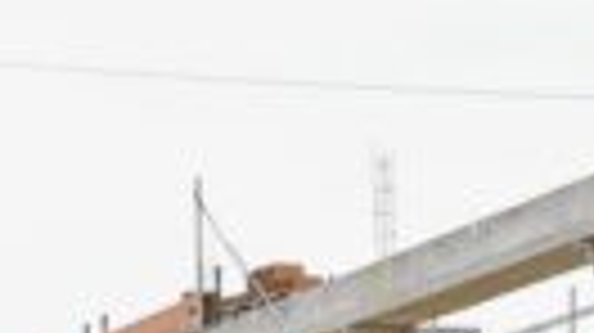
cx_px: -76
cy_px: 929
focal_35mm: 154
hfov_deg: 13.7
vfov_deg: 7.2
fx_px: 2424
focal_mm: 19
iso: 250
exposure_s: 1/1250
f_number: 4.5
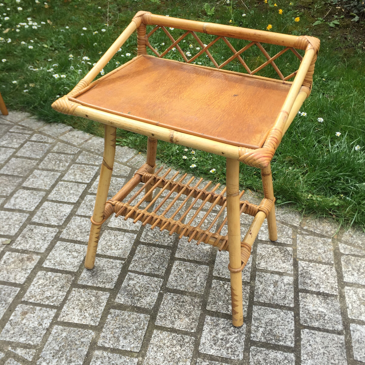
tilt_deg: -39.3
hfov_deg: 47.2
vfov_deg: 47.2
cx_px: 186
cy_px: 189
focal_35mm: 35
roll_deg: +1.4
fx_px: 418
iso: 32
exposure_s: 1/694
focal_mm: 4.15
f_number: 2.2
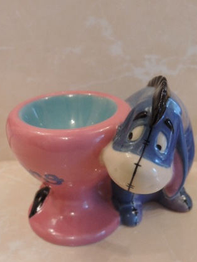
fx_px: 379
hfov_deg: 29.1
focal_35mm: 50
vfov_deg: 38.2
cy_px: 134
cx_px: 101
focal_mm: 8.3
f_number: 3.5
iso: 400
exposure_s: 1/30
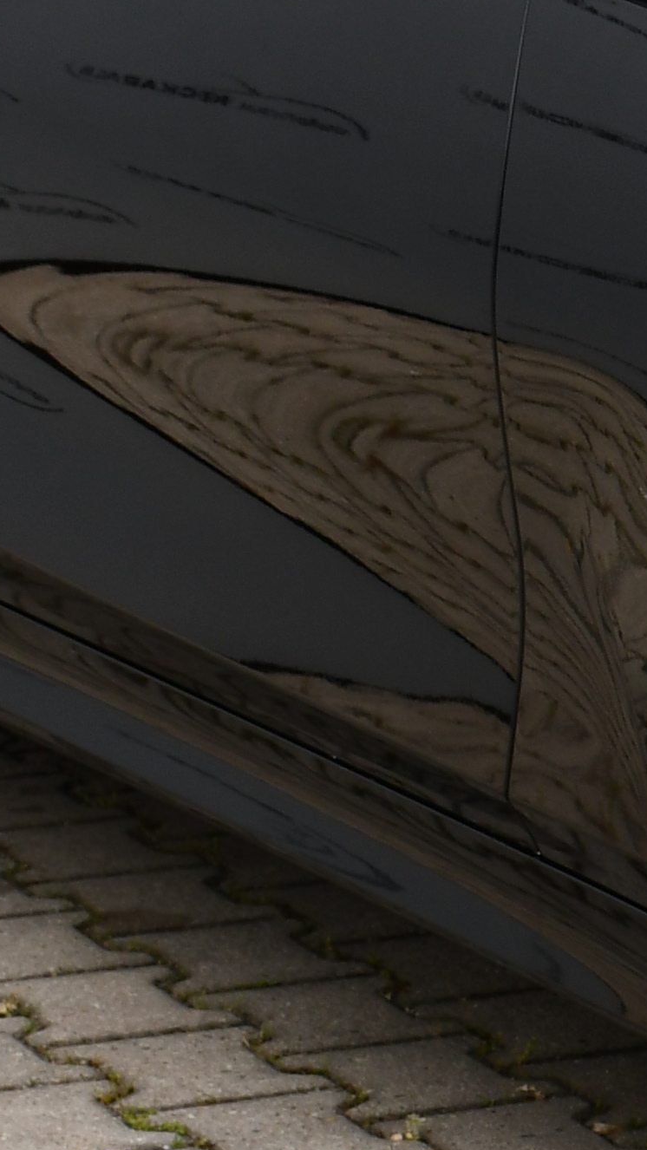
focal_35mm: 176
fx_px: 5367
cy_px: 382
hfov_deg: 6.6
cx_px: 1561
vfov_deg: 12.2
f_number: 8
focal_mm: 27
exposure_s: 1/250
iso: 180
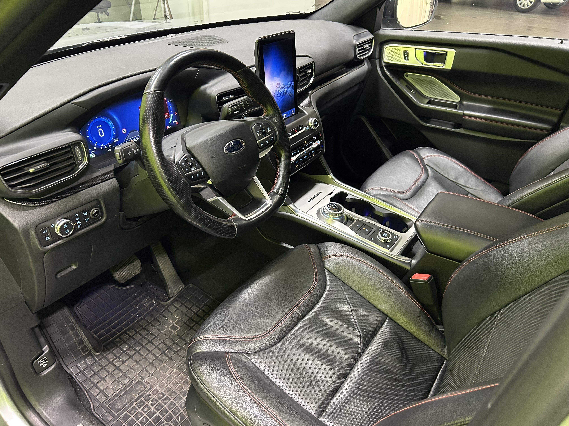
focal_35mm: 26
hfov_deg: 67.3
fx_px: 427
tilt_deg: -32.7
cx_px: 284
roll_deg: -0.4
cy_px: 213
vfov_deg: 53.1
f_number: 1.5
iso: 400
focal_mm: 5.7
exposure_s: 1/33
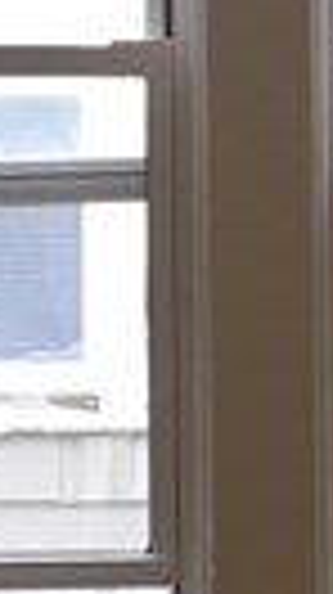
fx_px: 3856
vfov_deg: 8.8
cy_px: 194
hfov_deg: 4.8
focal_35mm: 245
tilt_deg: +0.8
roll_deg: +0.4
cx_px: 904
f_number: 2.2
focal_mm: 4.15
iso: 25
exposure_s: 1/30
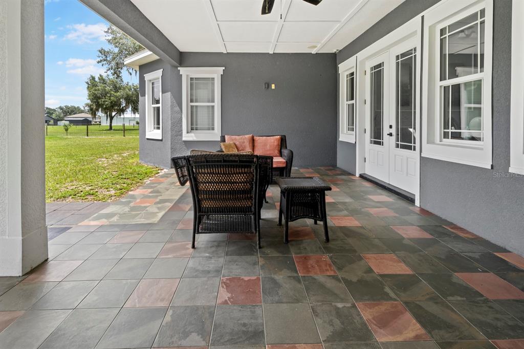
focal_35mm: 16
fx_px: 233
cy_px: 174
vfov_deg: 73.7
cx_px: 262
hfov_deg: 96.8
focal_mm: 16
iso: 800
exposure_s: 1/100
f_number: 9
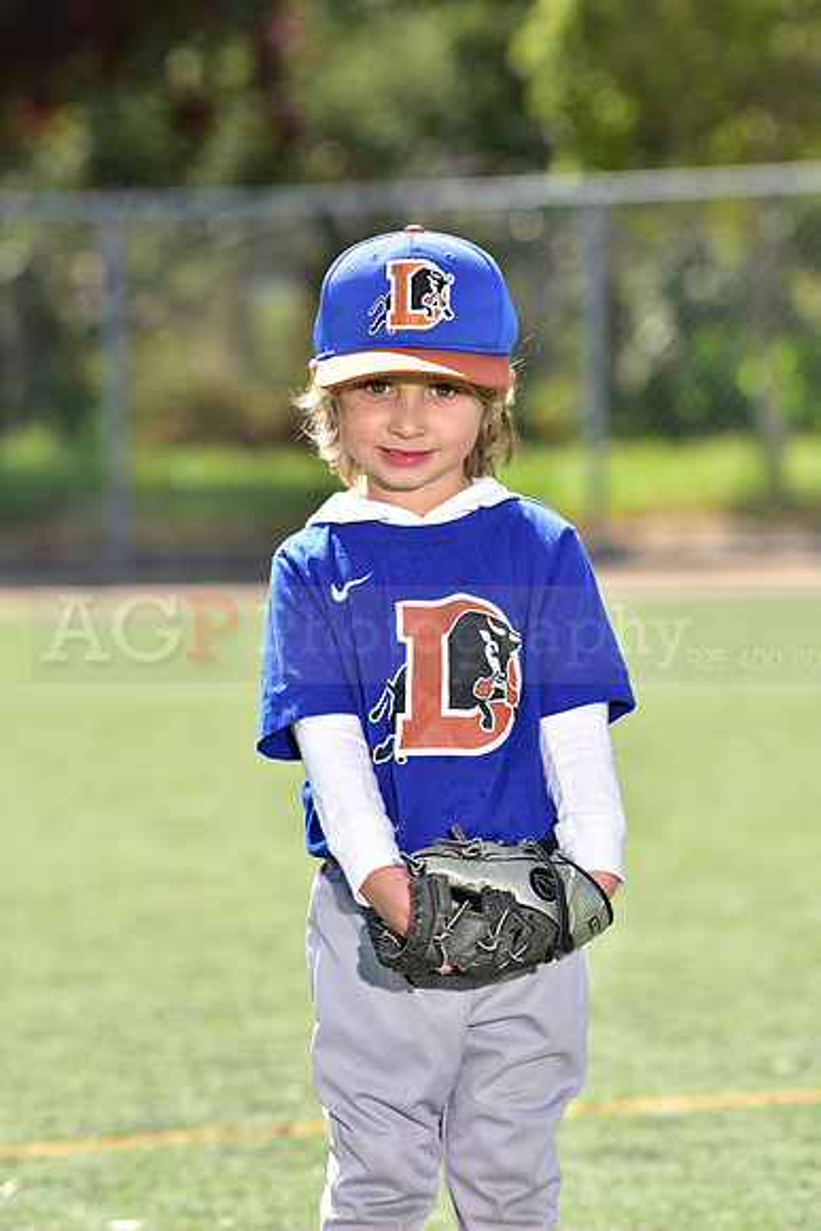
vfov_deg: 10.3
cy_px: 616
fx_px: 6837
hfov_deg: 6.9
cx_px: 410
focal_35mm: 200
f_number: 5.6
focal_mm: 200
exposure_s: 1/250
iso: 100
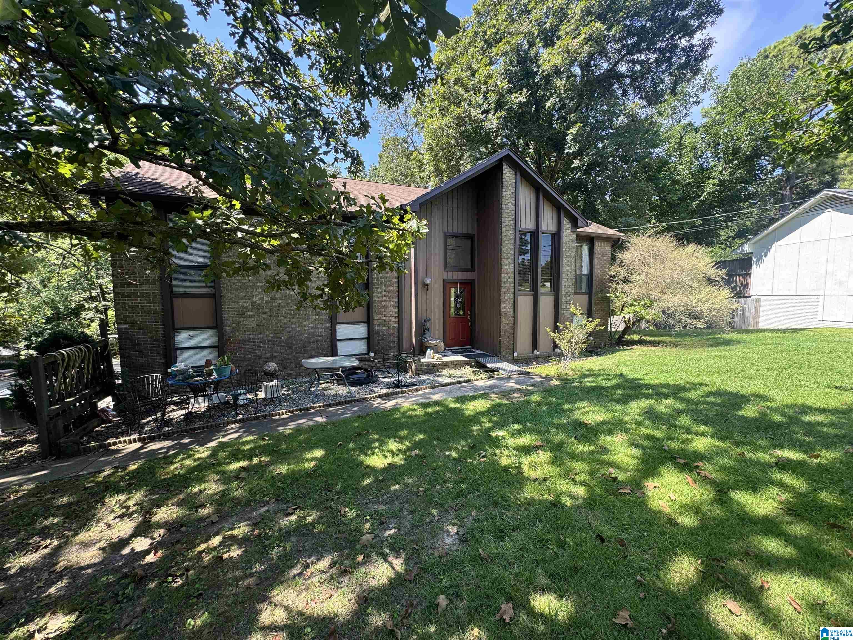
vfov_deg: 85.7
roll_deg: +0.2
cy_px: 320
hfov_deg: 102.1
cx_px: 426
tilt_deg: -4.8
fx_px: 345
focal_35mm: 14
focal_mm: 2.22
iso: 40
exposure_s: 1/156
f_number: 2.2
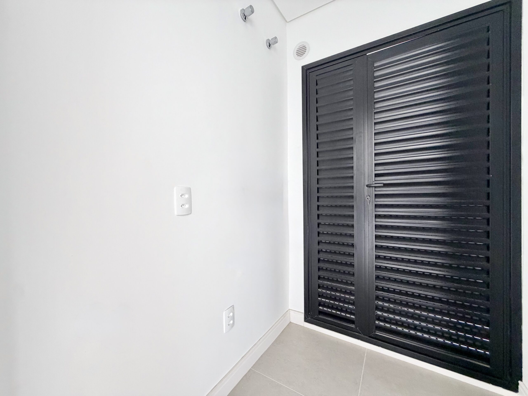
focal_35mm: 14
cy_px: 198
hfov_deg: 102.1
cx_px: 264
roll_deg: +1.3
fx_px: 214
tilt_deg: -1.3
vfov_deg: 85.7
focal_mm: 2.22
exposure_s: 1/63
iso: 320
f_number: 2.2
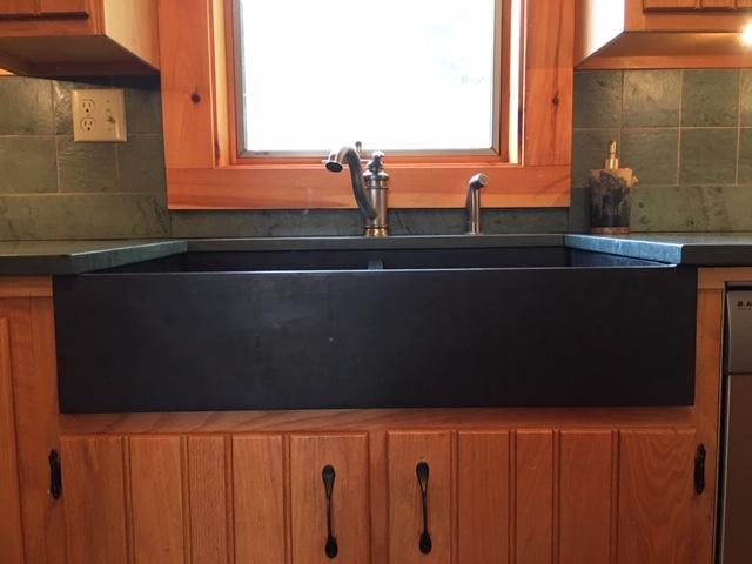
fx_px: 630
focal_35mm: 29
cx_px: 376
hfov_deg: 61.7
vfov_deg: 48.2
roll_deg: -0.6
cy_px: 282
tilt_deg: -4.9
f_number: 2.2
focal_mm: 4.15
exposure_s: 1/15
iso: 80
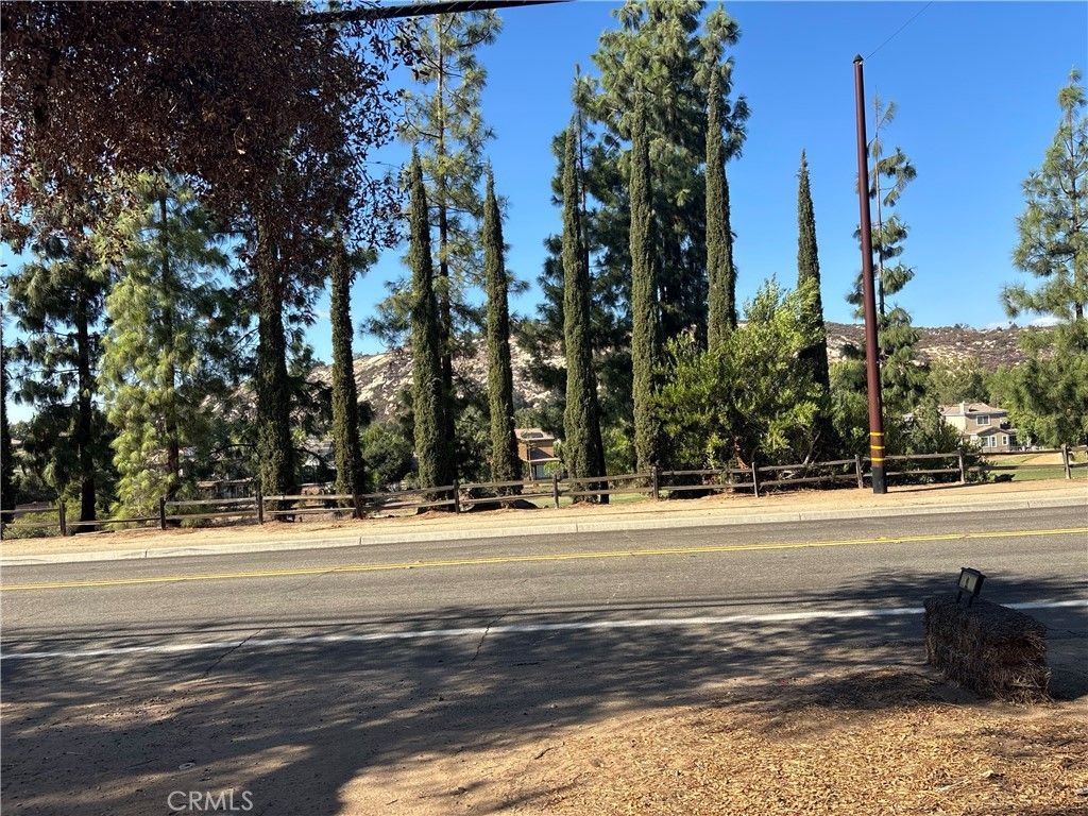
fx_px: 817
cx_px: 544
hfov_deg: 67.3
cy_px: 408
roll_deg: +2.8
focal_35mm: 26
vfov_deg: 53.1
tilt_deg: +0.7
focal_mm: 5.96
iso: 50
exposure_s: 1/1543
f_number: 1.6
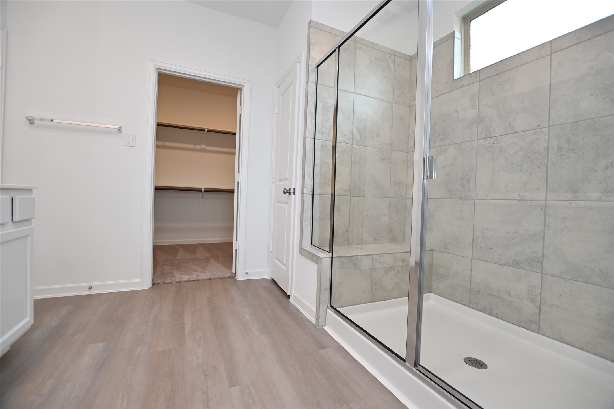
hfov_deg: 100.4
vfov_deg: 77.3
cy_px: 204
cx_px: 307
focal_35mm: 15
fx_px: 256
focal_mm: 10
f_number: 3.5
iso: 400
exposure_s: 1/200
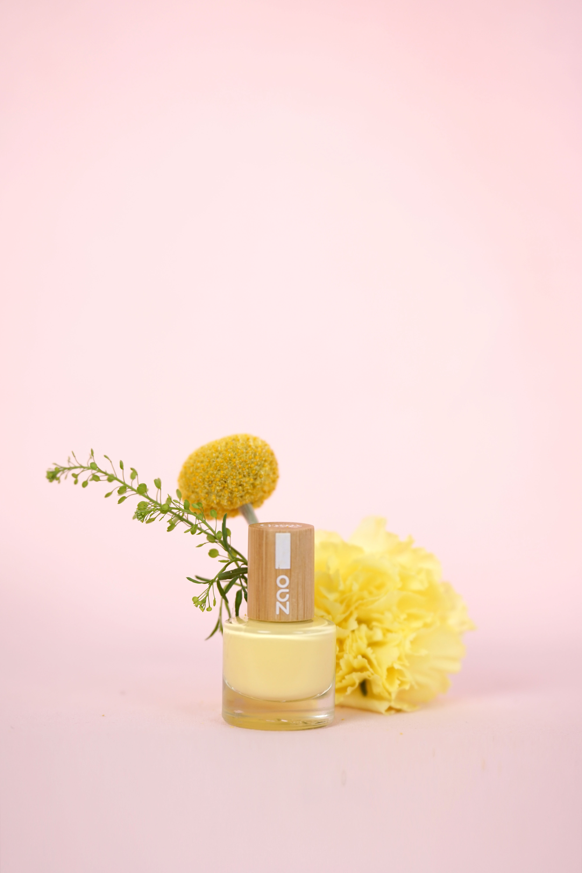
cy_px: 436
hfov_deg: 10.9
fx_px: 3055
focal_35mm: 126
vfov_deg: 16.3
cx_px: 291
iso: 200
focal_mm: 126
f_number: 3.2
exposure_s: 1/200
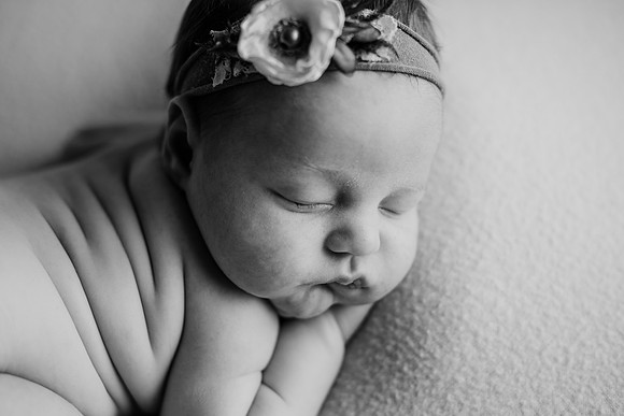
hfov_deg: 39.6
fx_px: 867
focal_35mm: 50
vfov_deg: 27.0
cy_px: 208
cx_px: 312
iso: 100
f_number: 2.8
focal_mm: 50
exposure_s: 1/160
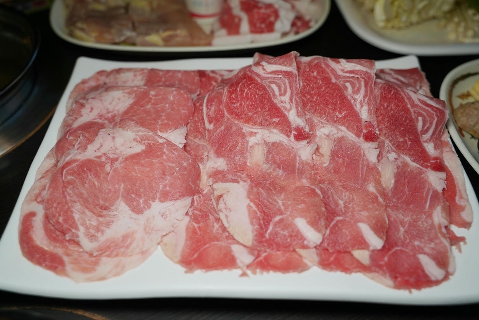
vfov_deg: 41.1
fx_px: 426
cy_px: 160
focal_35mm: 32
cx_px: 240
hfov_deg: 58.7
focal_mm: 32
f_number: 4
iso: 100
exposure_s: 1/60
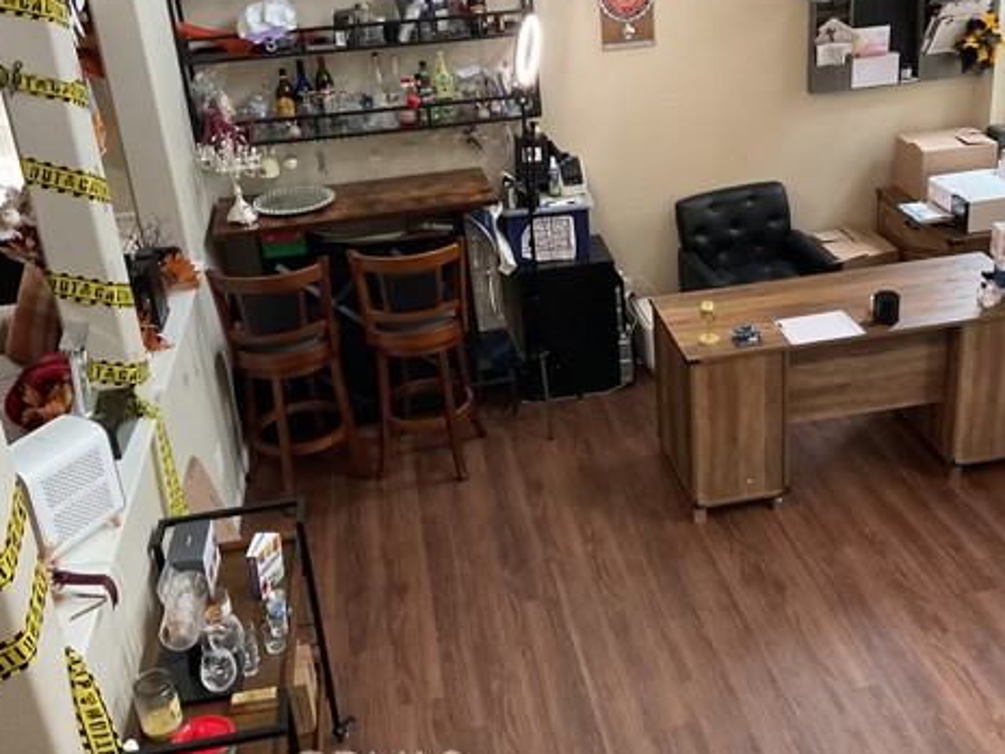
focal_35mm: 40
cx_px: 609
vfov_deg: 35.8
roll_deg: +3.9
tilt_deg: -23.3
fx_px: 1161
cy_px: 282
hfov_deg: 46.5
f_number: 1.8
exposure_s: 1/60
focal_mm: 3
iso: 250
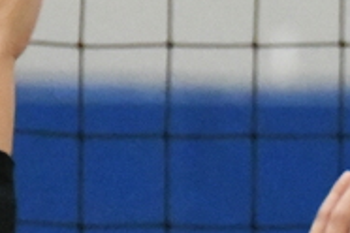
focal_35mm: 1656
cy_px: 496
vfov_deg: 0.8
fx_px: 16099
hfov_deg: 1.2
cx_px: 420
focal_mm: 200
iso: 16000
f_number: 4.5
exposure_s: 1/1250
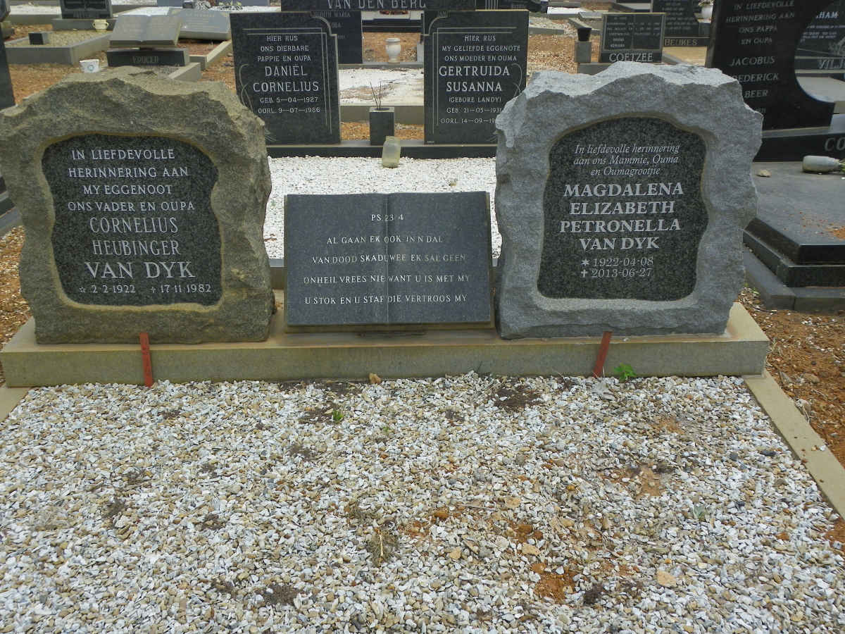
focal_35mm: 37
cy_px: 317
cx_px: 422
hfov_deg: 50.1
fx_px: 903
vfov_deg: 38.7
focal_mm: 6.6
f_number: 4.5
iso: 64
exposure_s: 1/500
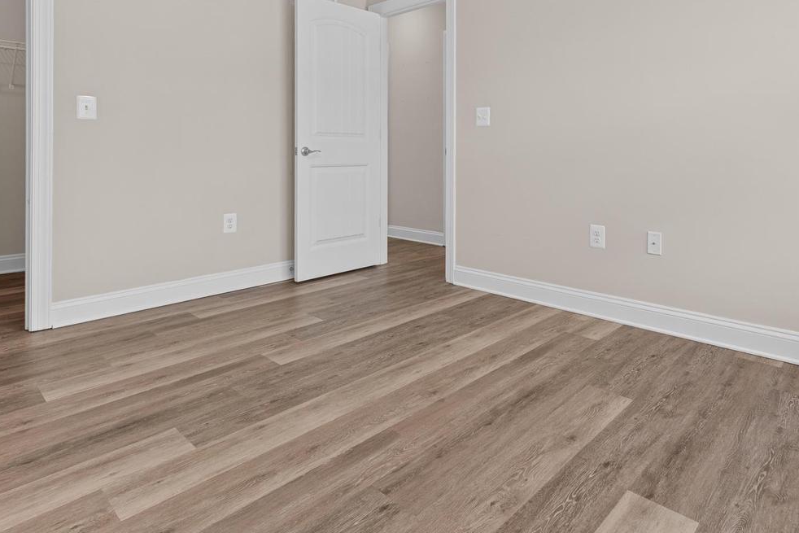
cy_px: 168
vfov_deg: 55.8
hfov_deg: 78.4
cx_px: 439
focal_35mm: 22
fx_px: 488
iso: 200
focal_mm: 10
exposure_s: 1/2.5
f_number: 6.3
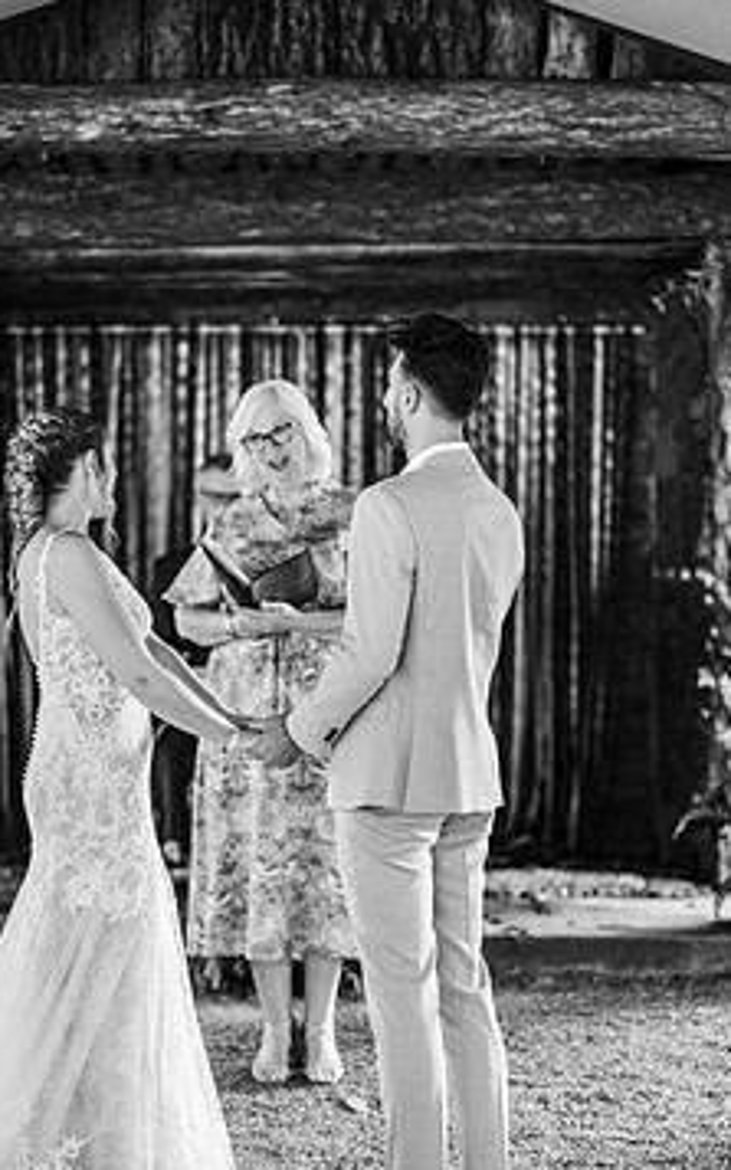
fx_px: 3476
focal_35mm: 109
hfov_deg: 12.0
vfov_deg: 19.1
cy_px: 711
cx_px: 244
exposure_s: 1/200
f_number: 1.8
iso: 1400
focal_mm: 85
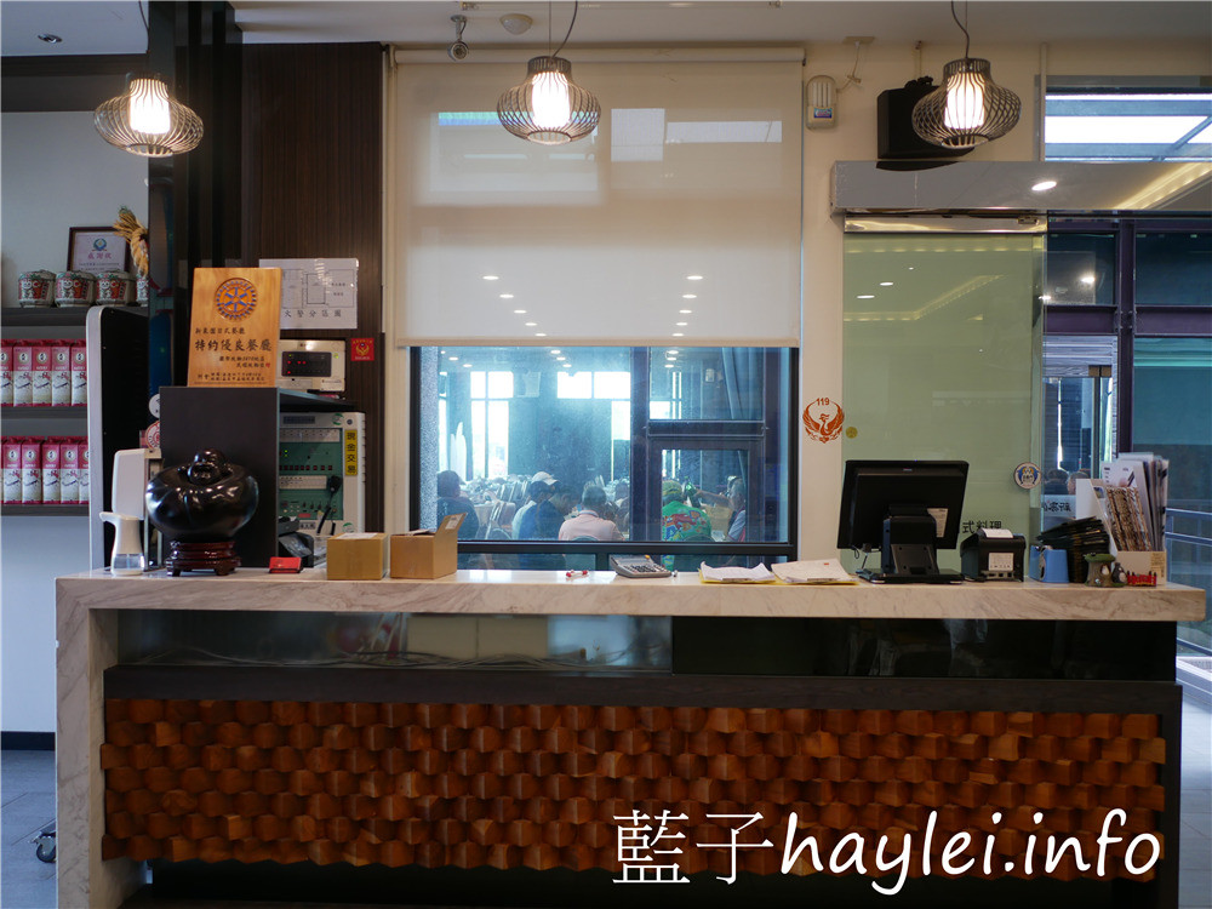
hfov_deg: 60.0
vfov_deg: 46.8
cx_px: 606
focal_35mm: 30
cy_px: 454
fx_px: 1050
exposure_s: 1/60
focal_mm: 15
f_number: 1.7
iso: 200
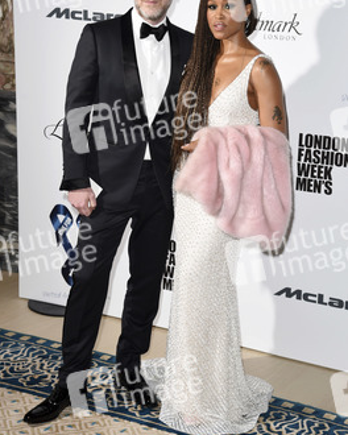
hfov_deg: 20.7
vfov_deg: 25.7
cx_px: 173
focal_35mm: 74
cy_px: 188
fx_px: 953
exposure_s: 1/250
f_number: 6.3
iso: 640
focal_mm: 65
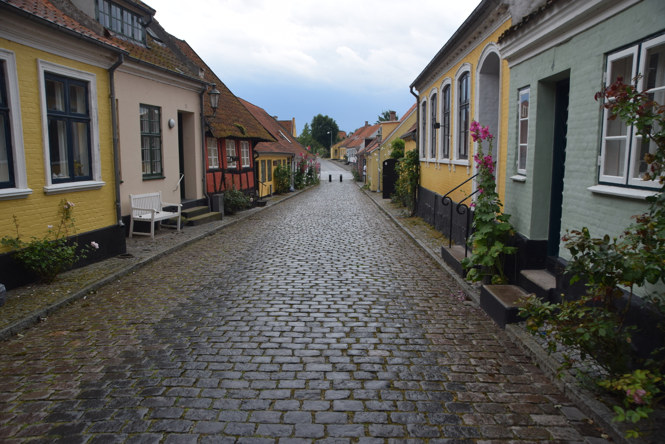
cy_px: 222
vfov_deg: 47.9
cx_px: 332
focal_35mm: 27
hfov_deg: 67.4
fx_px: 499
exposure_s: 1/250
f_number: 8
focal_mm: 18
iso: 400
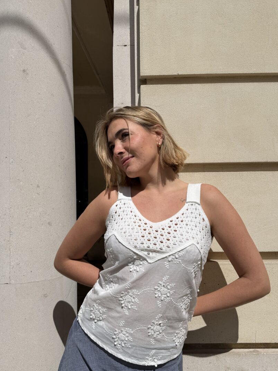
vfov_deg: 65.3
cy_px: 184
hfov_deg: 51.3
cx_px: 150
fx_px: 289
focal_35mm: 27
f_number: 1.78
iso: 100
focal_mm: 6.76
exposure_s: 1/17544
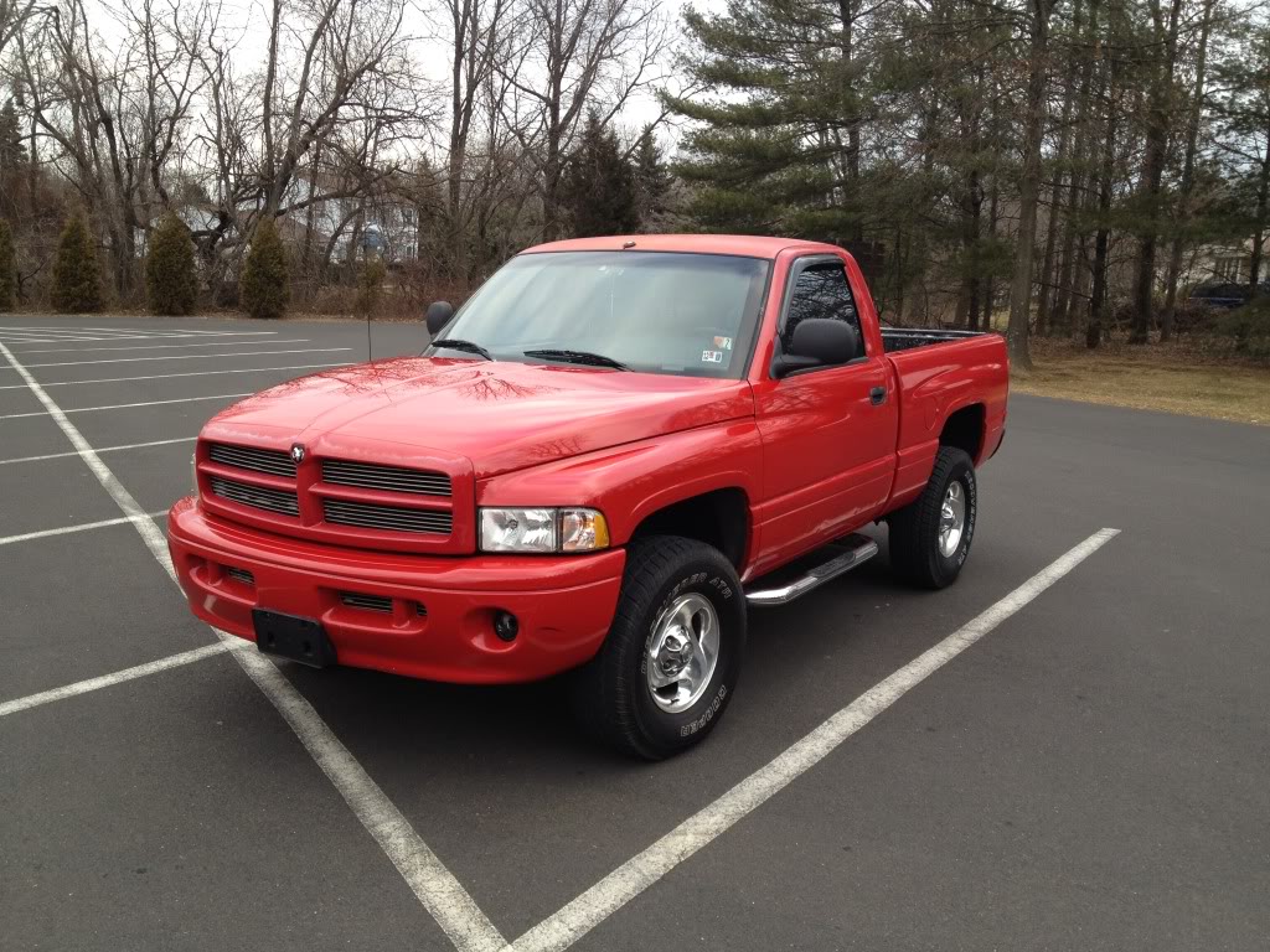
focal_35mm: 35
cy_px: 476
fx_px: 1284
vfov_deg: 40.7
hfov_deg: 52.6
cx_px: 635
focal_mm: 4.3
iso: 64
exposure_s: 1/158
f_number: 2.4
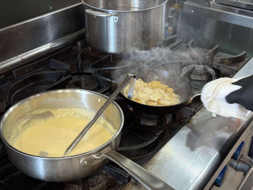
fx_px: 351
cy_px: 95
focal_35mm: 48
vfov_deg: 30.3
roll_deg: -3.8
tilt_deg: -31.4
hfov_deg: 39.7
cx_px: 126
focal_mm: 6.76
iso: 100
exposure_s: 1/41
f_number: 1.78
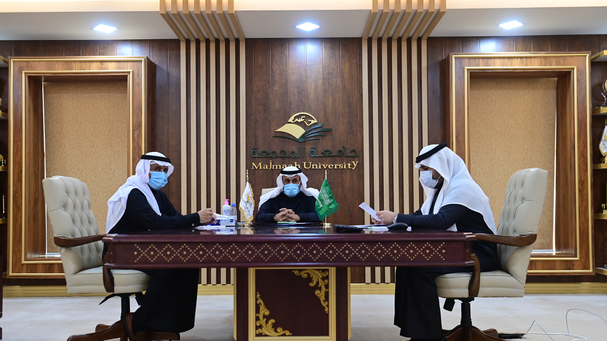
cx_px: 304
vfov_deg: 34.5
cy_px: 204
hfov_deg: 58.0
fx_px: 547
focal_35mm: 34
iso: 1600
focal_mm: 32
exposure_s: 1/125
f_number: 3.5
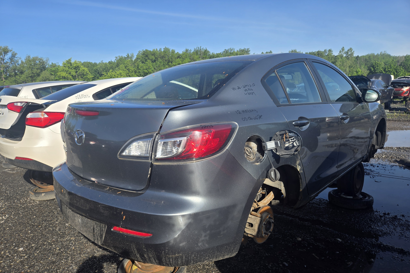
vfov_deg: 53.1
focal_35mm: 24
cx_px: 205
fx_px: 273
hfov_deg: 73.7
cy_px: 149
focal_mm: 5.4
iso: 25
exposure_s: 1/1461
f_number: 1.8
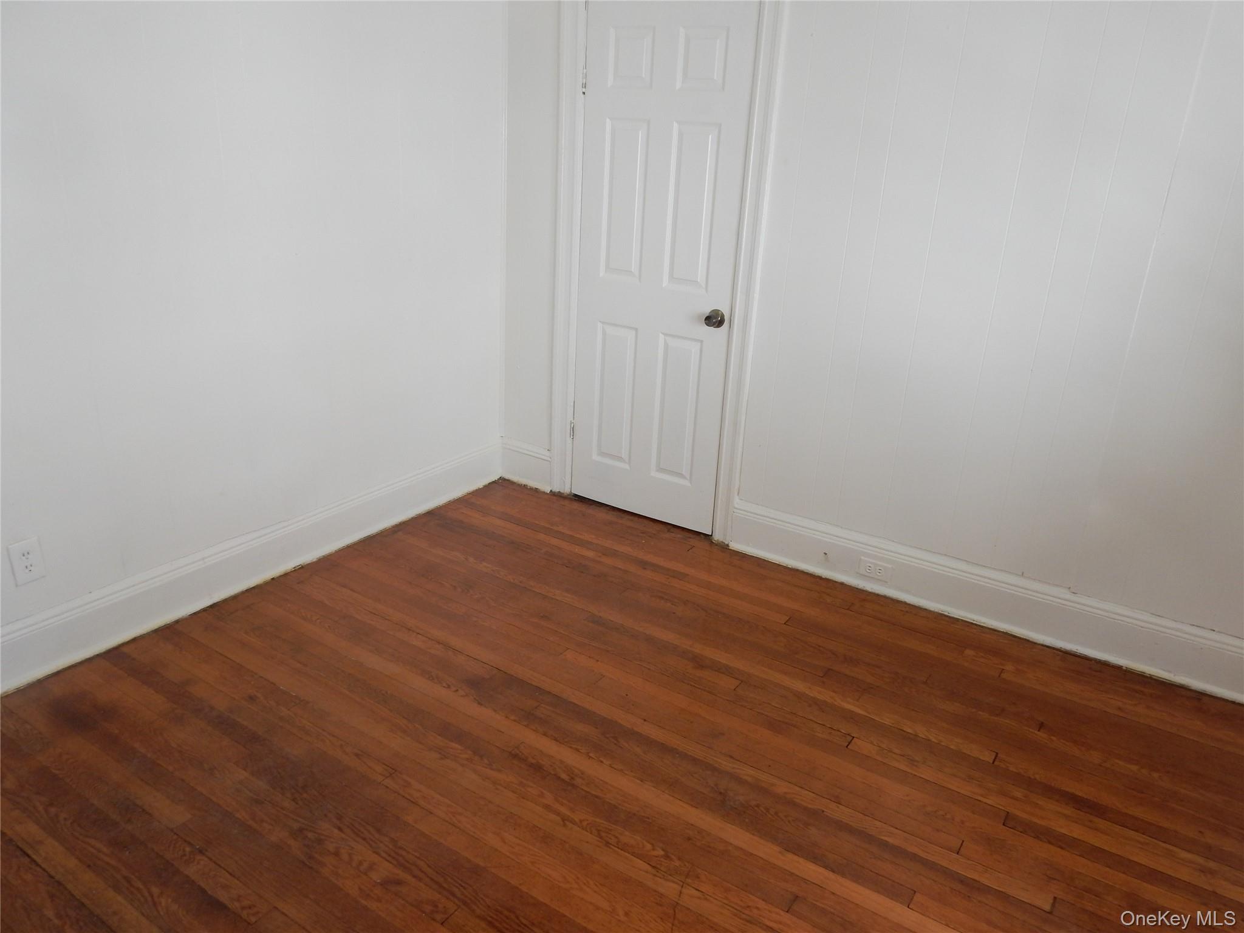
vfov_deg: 54.9
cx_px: 622
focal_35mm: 25
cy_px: 466
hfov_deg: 69.4
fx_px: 898
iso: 125
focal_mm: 4.5
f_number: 4.8
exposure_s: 1/40
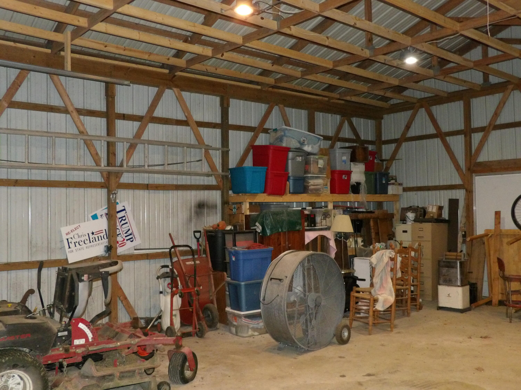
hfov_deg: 55.4
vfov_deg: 42.9
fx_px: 497
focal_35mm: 33
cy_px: 195
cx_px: 260
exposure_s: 1/33
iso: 800
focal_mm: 5.9
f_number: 3.1
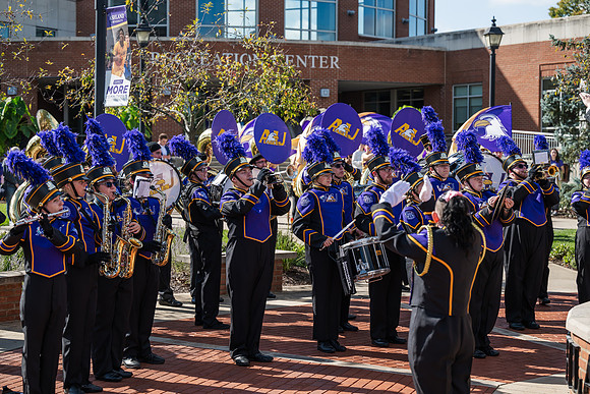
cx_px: 295
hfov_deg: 28.8
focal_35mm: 70
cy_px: 197
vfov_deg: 19.5
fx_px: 1147
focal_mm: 70
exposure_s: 1/500
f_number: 3.5
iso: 64
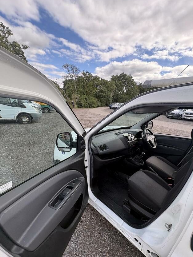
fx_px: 112
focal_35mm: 15
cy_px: 134
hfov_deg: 81.7
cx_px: 99
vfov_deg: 98.1
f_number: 2.2
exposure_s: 1/294
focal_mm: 2.22
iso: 40
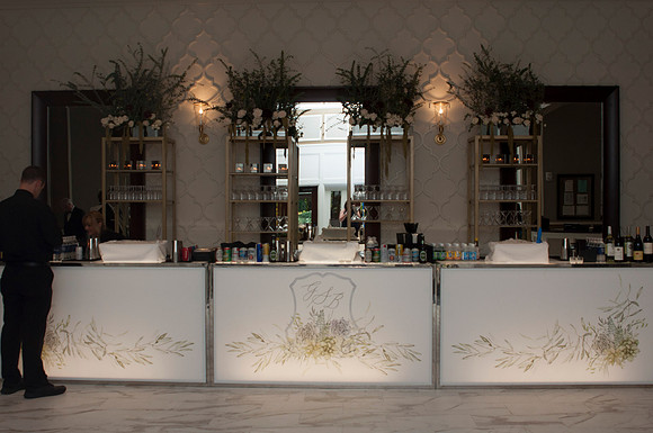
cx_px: 326
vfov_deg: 36.8
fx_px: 652
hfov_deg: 53.2
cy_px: 216
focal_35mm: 36
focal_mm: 24
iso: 400
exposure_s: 1/60
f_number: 5.6
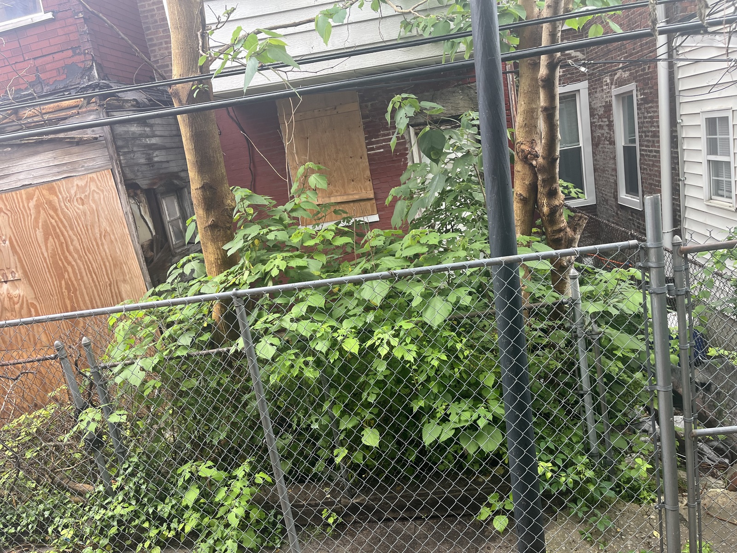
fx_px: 554
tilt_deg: -11.9
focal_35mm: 26
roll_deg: +10.3
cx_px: 368
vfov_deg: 53.1
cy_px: 276
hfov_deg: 67.3
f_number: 1.6
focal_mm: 5.1
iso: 64
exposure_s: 1/135
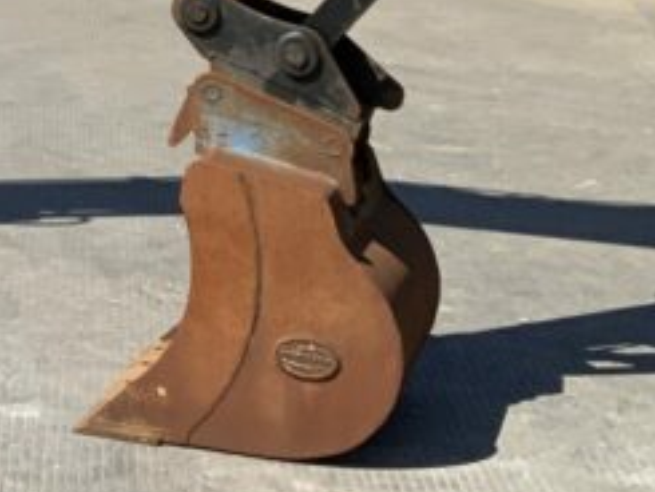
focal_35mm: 121
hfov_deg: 14.9
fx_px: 2291
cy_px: -324
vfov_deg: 11.6
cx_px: -366
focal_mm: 3
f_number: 1.8
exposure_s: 1/1984
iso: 20
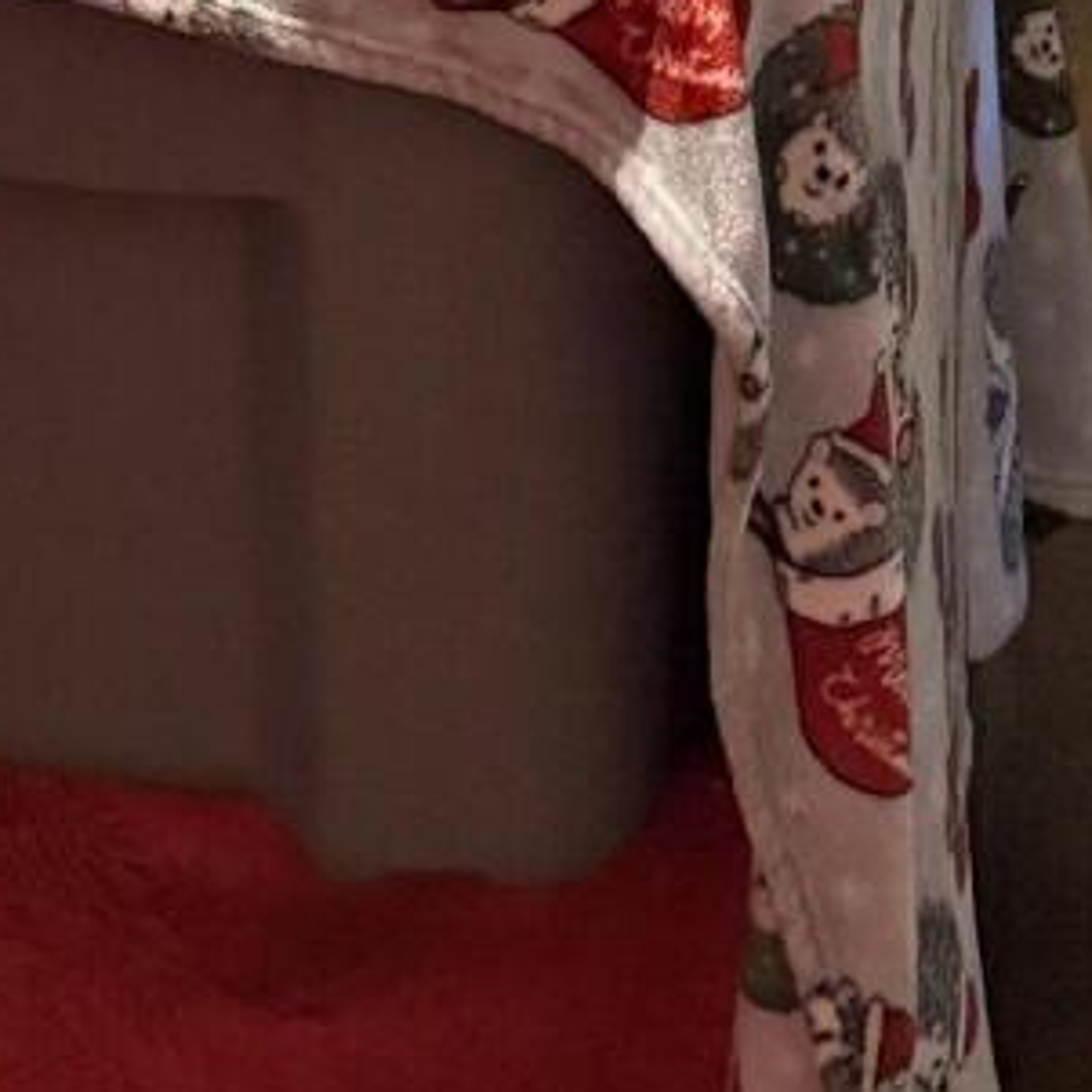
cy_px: -1585
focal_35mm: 141
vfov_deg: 10.5
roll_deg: +0.1
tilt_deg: -2.0
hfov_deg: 12.2
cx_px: -58
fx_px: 5032
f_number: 1.78
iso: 1000
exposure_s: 1/40
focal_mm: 6.76
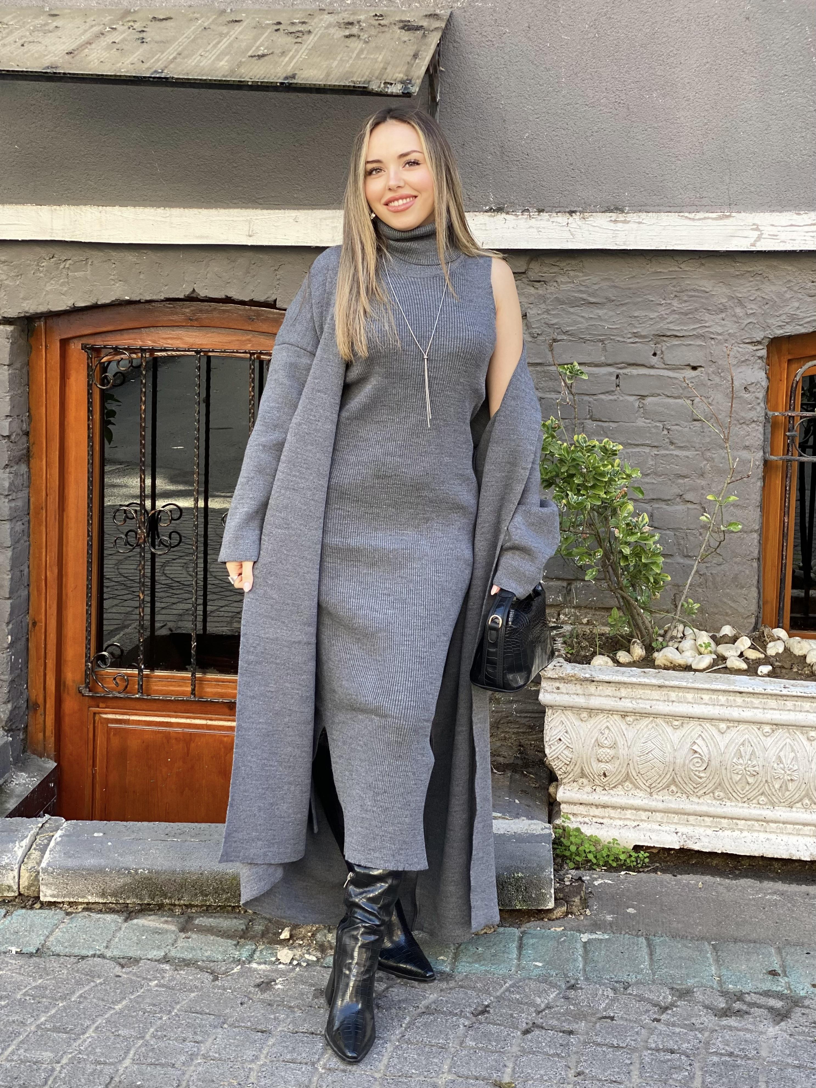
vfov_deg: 36.8
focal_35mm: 52
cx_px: 408
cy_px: 544
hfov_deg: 28.0
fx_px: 1635
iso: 25
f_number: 2
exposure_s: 1/122
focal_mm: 6
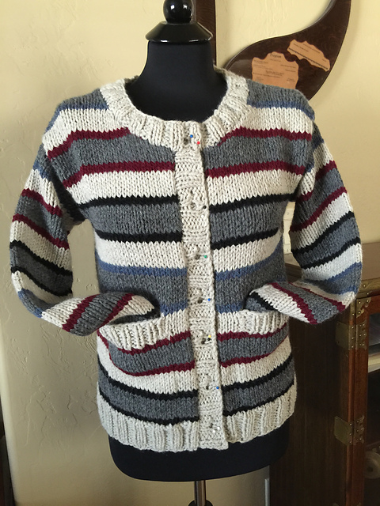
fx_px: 424
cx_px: 190
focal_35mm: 29
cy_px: 253
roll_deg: +2.7
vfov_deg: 61.7
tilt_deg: -9.0
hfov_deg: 48.2
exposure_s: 1/4
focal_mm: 4.15
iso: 80
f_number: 2.2
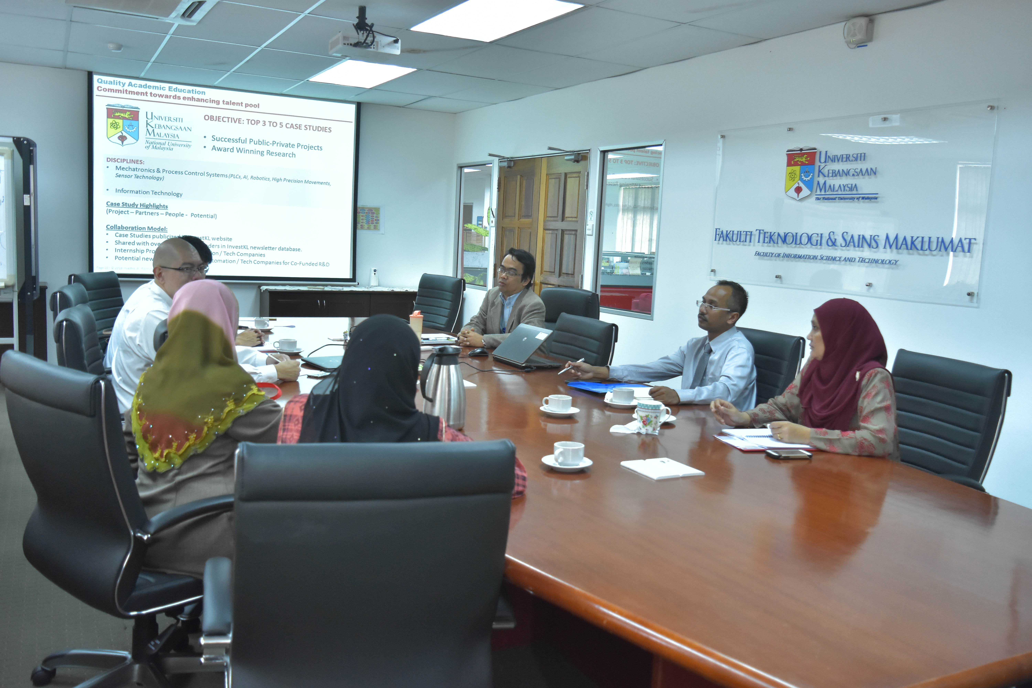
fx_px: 903
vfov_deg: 41.7
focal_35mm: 32
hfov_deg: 59.5
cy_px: 344
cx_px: 516
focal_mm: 21
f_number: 3.8
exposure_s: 1/125
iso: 1600
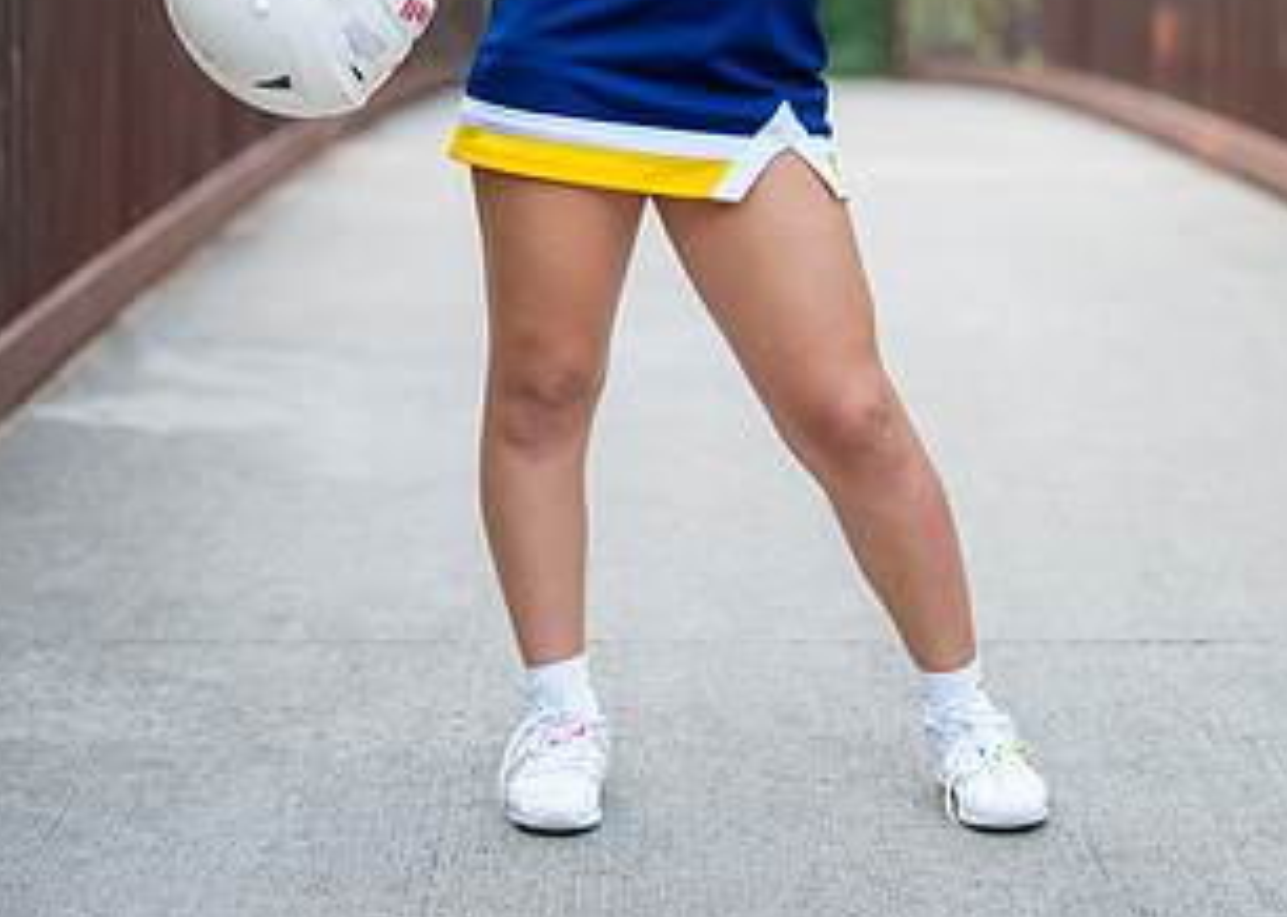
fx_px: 4090
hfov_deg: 17.9
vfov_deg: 12.7
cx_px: 691
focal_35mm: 112
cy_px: 88
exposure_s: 1/500
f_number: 1.2
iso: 320
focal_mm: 50
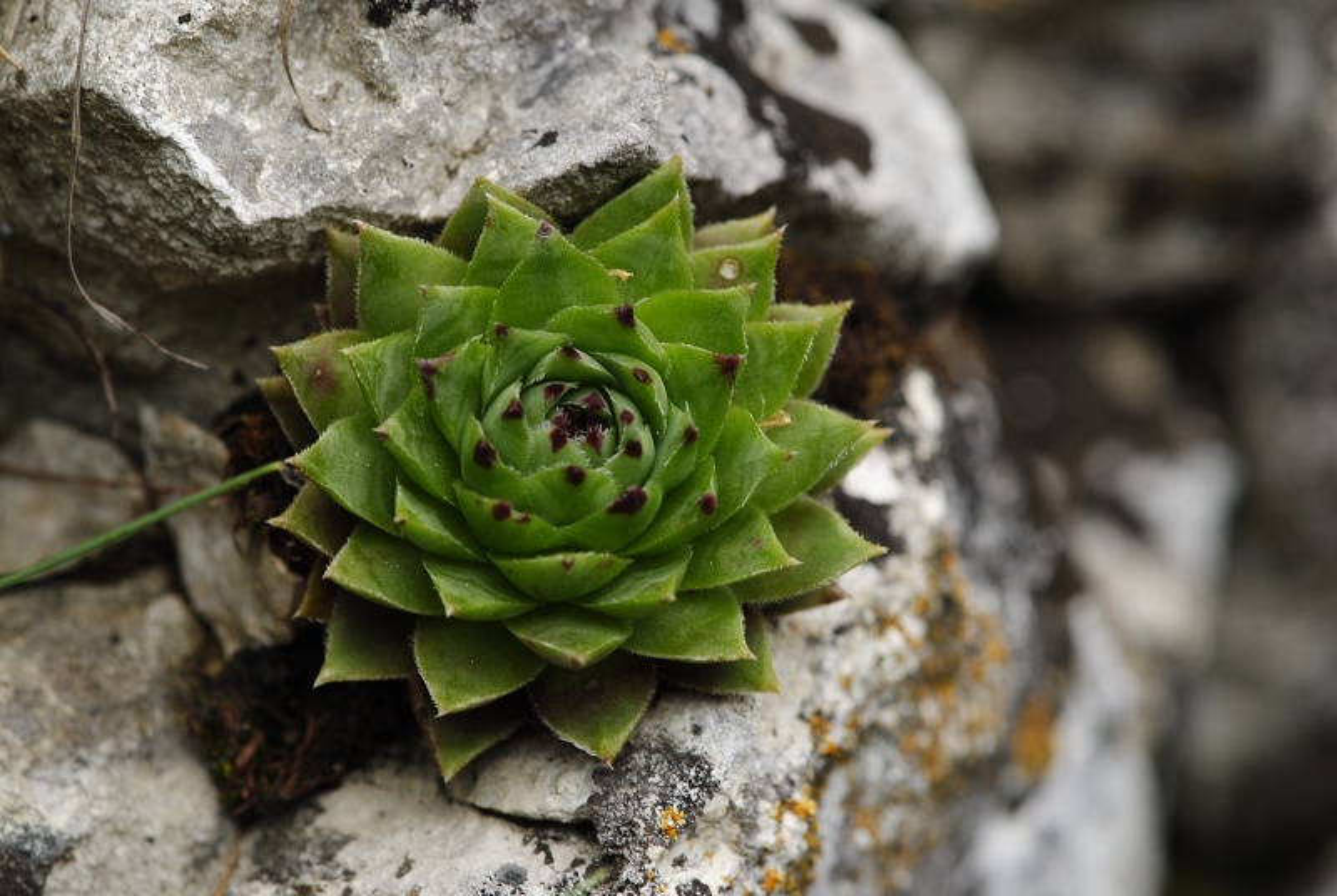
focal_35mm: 128
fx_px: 4742
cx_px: 668
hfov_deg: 16.0
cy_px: 448
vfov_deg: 10.8
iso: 100
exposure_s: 1/80
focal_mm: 85
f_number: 8
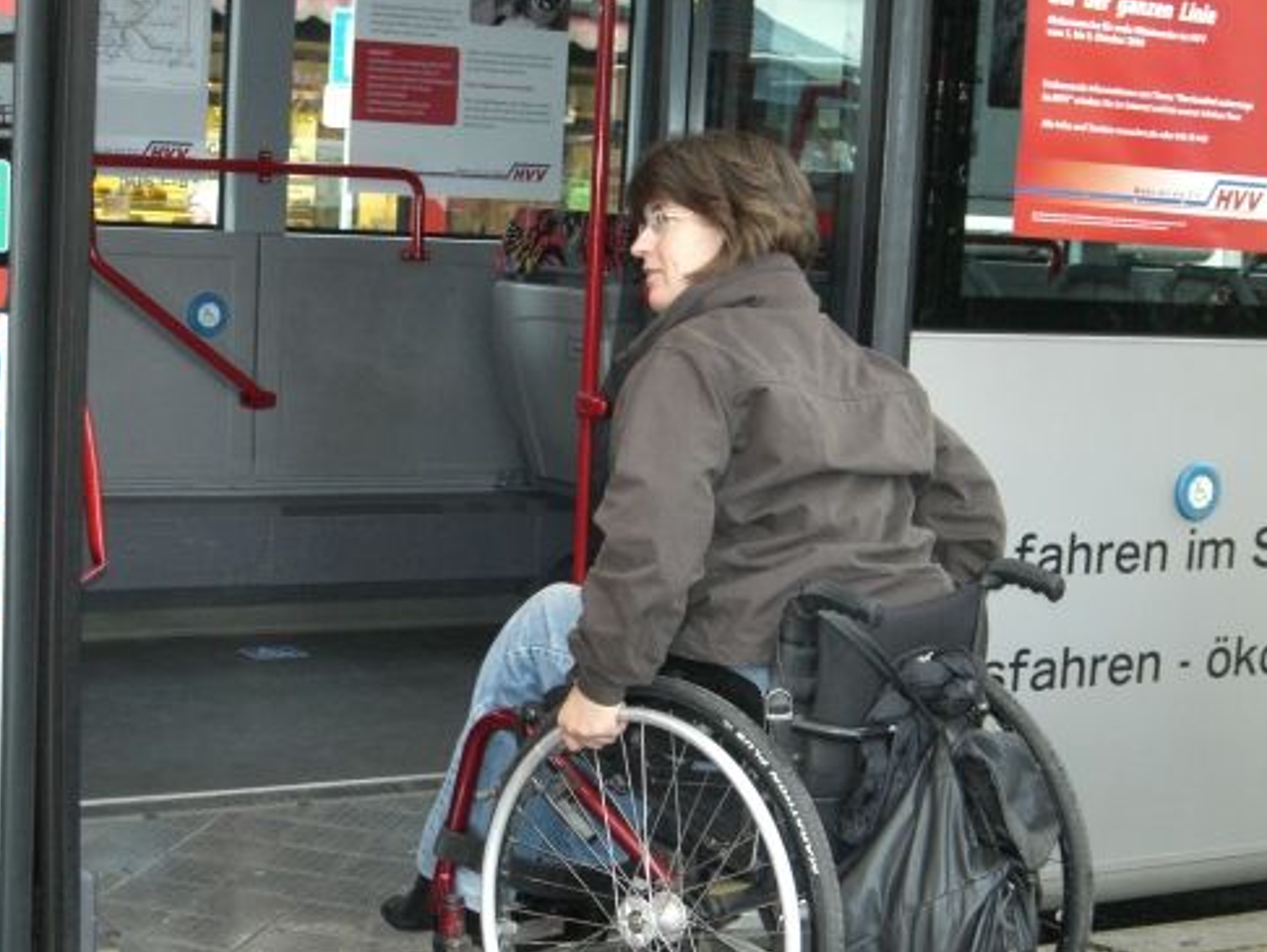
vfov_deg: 19.6
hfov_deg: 26.0
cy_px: 579
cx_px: 631
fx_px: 2746
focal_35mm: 75
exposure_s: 1/60
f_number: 3.6
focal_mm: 11.8
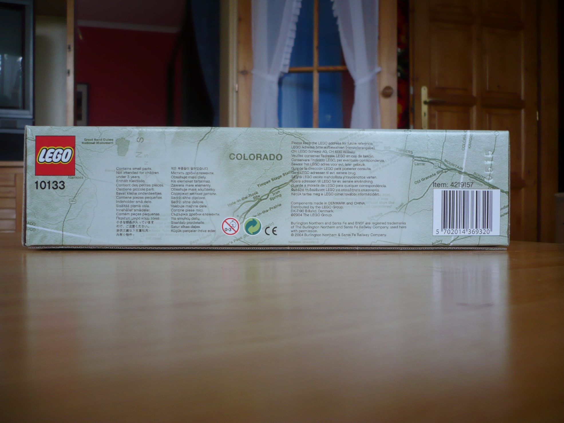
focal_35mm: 35
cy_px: 212
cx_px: 282
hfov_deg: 52.6
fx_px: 570
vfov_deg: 40.7
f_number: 2.8
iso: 100
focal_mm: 5.8
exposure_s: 1/40
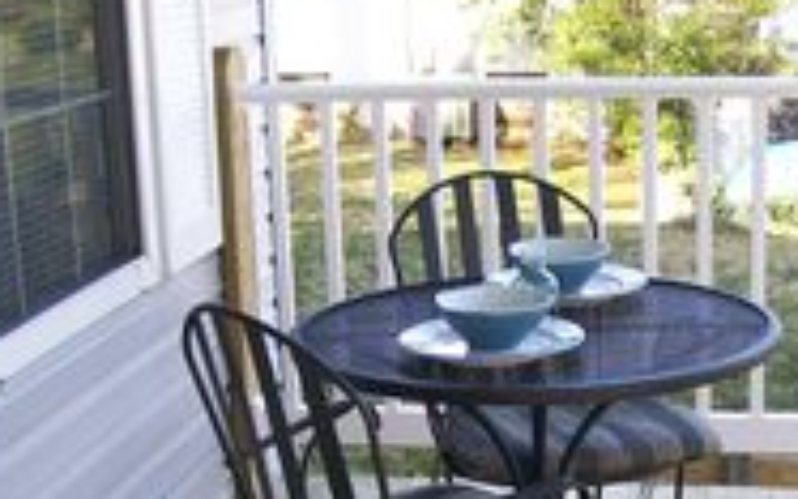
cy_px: 456
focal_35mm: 75
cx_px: 521
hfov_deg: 27.3
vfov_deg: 17.1
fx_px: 1632
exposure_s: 1/139
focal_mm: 6
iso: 80
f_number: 2.7
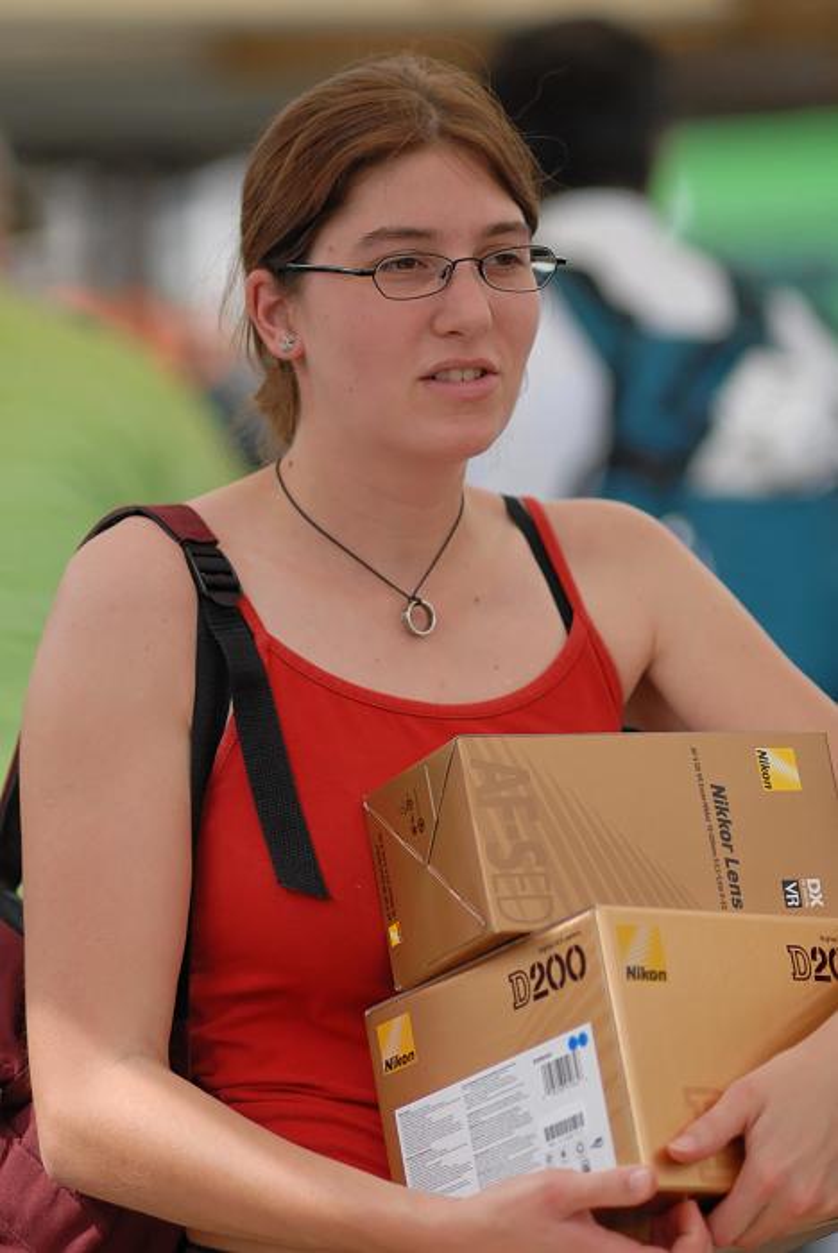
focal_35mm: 202
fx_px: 7056
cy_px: 626
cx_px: 419
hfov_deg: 6.8
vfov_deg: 10.2
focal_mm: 135
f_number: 2
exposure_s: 1/2000
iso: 200
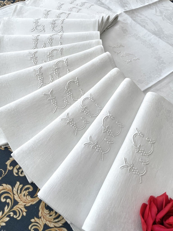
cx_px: 86
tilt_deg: -58.1
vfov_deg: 67.3
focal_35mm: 26
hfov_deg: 53.1
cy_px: 116
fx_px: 173
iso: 100
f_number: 1.6
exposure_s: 1/121
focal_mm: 4.2
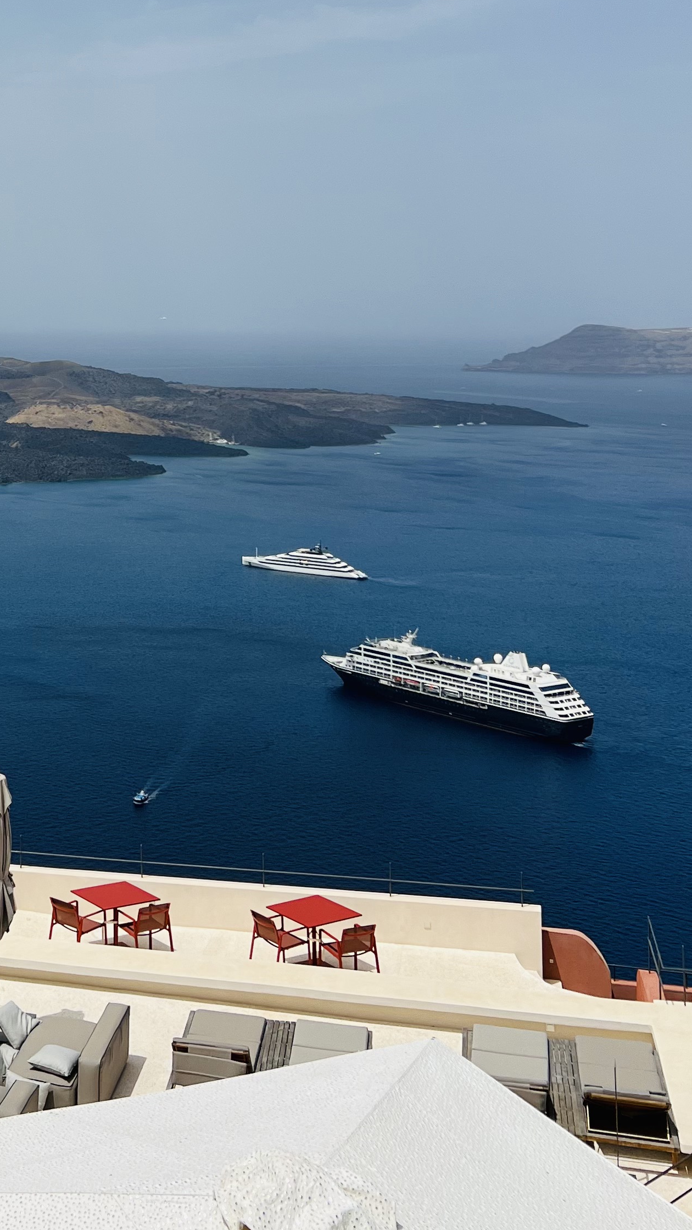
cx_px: -7
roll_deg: +0.1
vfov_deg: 38.6
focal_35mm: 51
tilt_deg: +4.1
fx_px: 1663
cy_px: 194
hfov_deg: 22.6
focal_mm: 5.7
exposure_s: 1/9434
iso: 50
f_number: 1.5
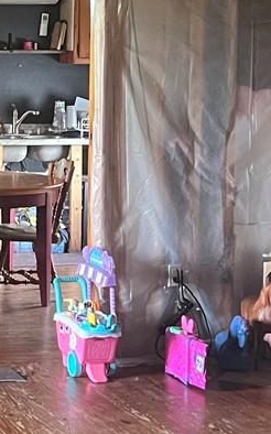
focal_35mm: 112
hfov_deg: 11.3
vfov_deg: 18.5
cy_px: 104
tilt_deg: -3.0
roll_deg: -0.3
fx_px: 1324
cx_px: -99
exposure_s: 1/60
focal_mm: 5.7
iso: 500
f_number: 1.5
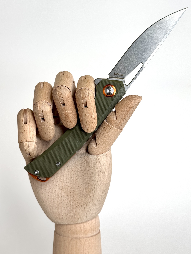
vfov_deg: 39.7
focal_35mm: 48
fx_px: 353
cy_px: 127
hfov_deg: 30.3
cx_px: 96
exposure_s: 1/390
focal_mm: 6.76
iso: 64
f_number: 1.78
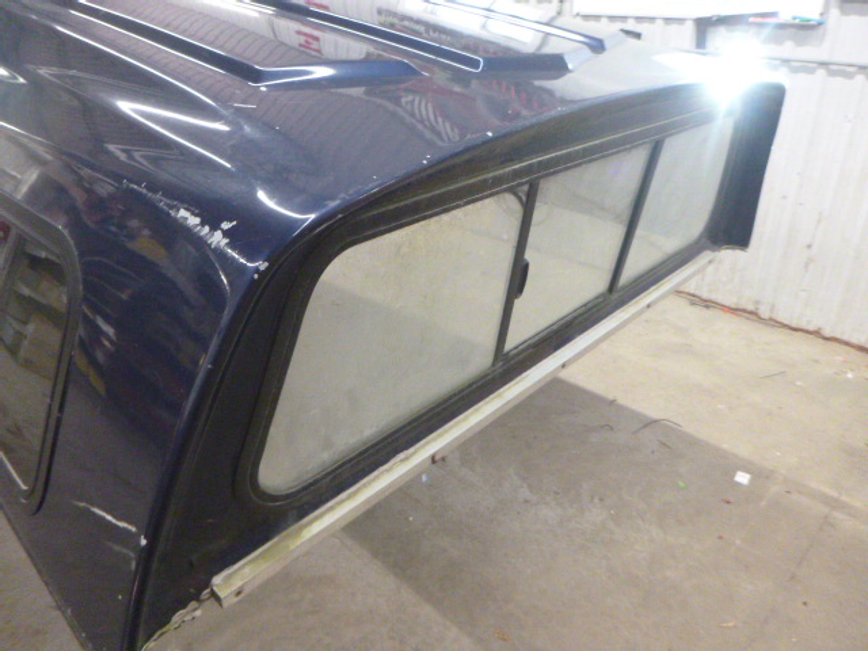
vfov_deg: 54.9
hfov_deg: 69.4
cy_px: 326
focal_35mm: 25
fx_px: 627
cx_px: 434
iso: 800
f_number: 3.9
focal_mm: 4.5
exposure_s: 1/30
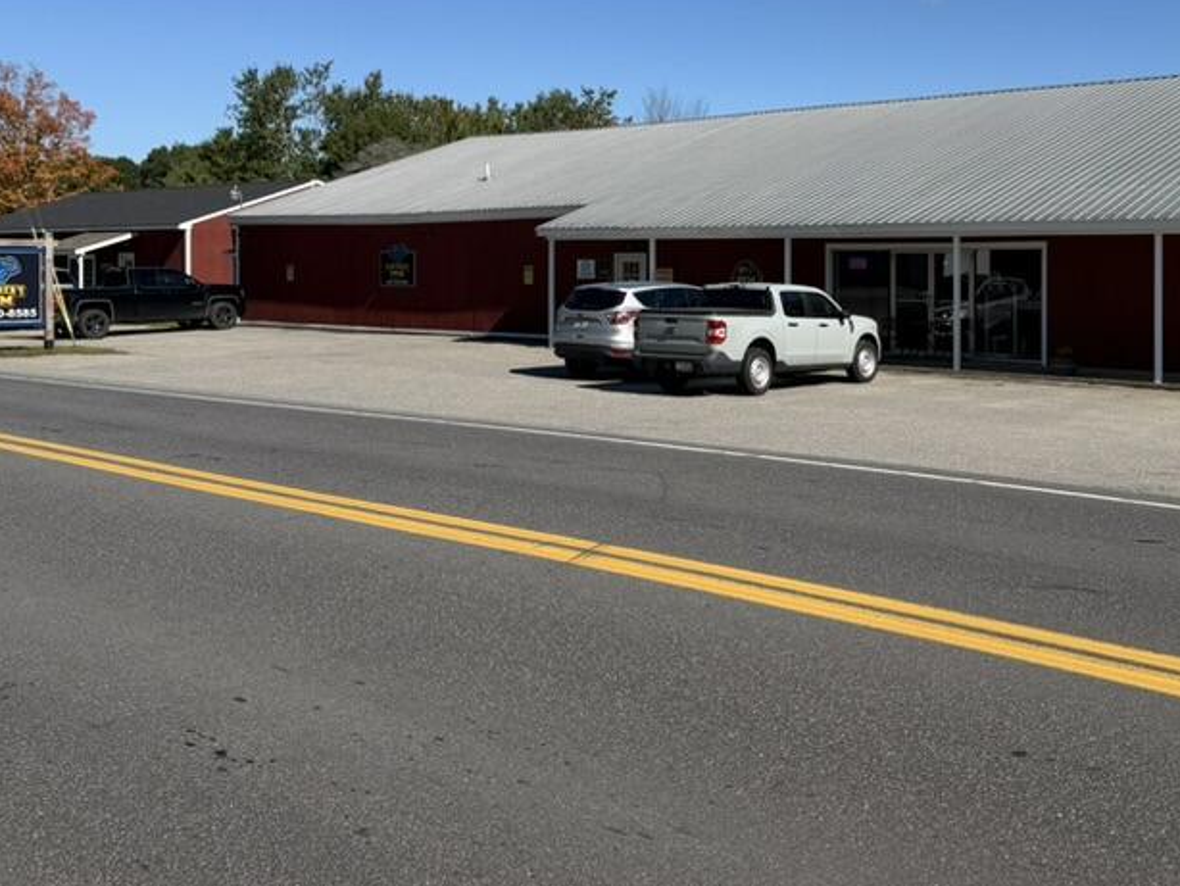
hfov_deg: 46.2
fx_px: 1364
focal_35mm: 40
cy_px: 254
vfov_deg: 35.4
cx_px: 765
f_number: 1.78
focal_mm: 6.76
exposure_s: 1/6173
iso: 80
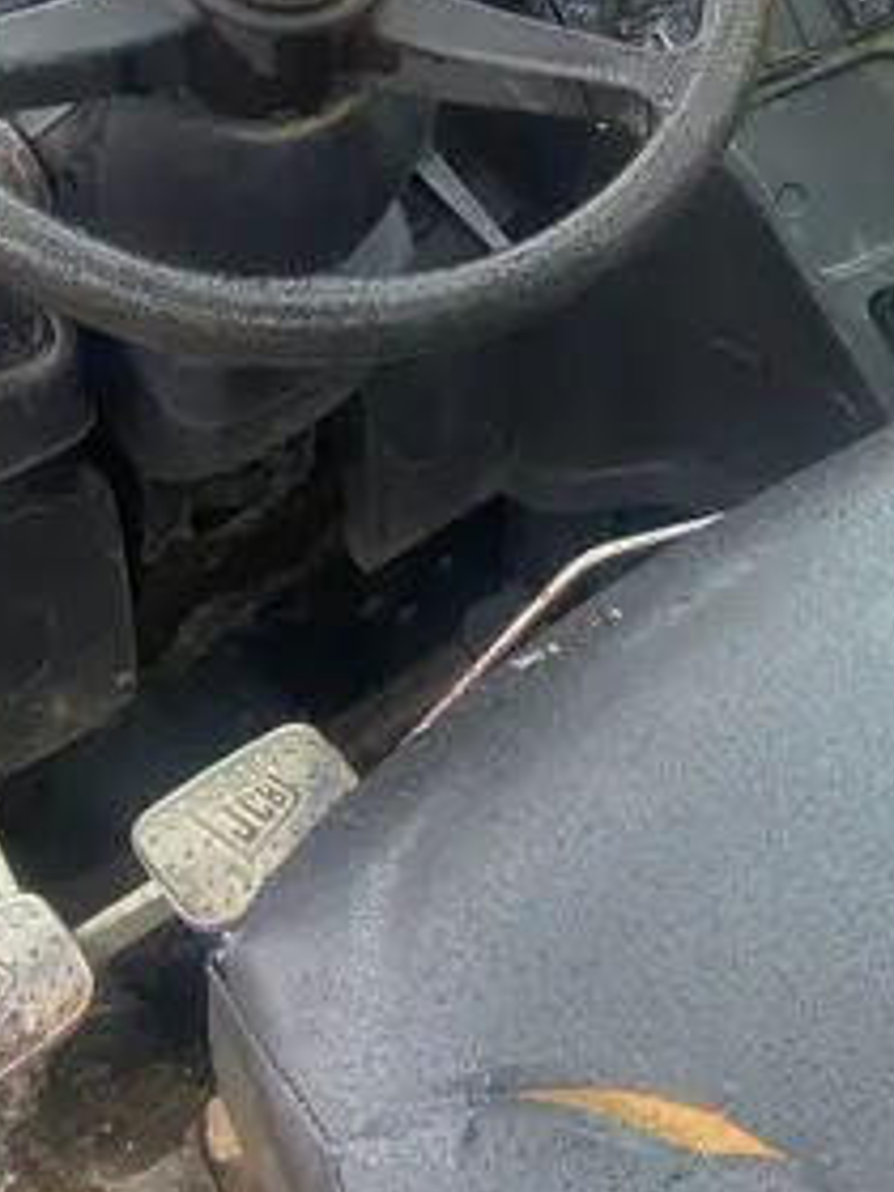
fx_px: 2342
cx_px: 634
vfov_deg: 27.5
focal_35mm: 68
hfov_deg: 21.5
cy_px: 109
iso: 40
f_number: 1.8
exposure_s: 1/122
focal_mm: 4.25
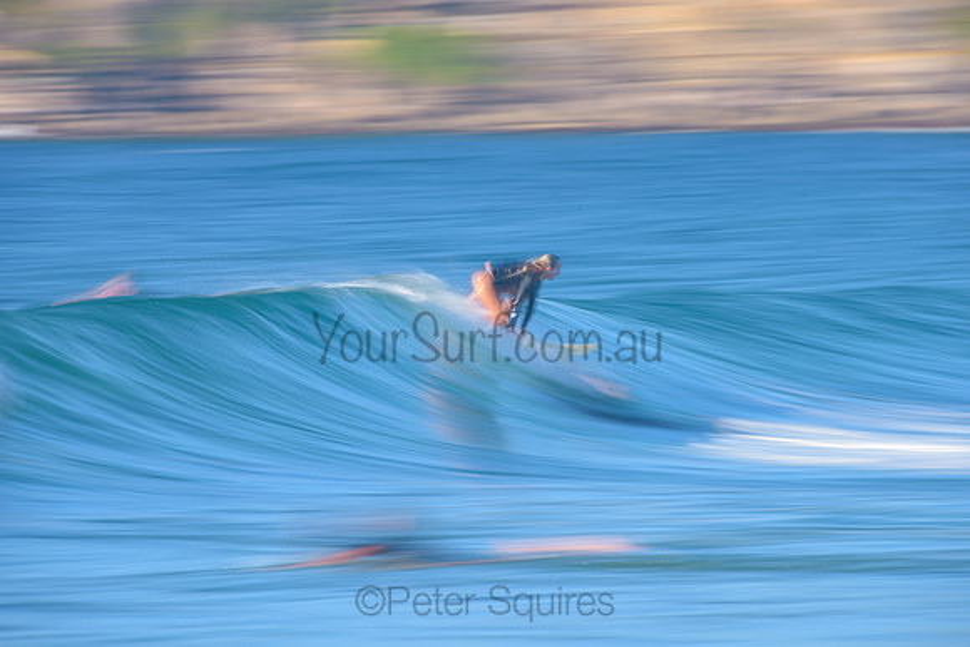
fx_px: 13475
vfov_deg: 2.8
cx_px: 485
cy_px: 324
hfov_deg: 4.1
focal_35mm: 500
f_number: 13
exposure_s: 1/6
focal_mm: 500
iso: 31
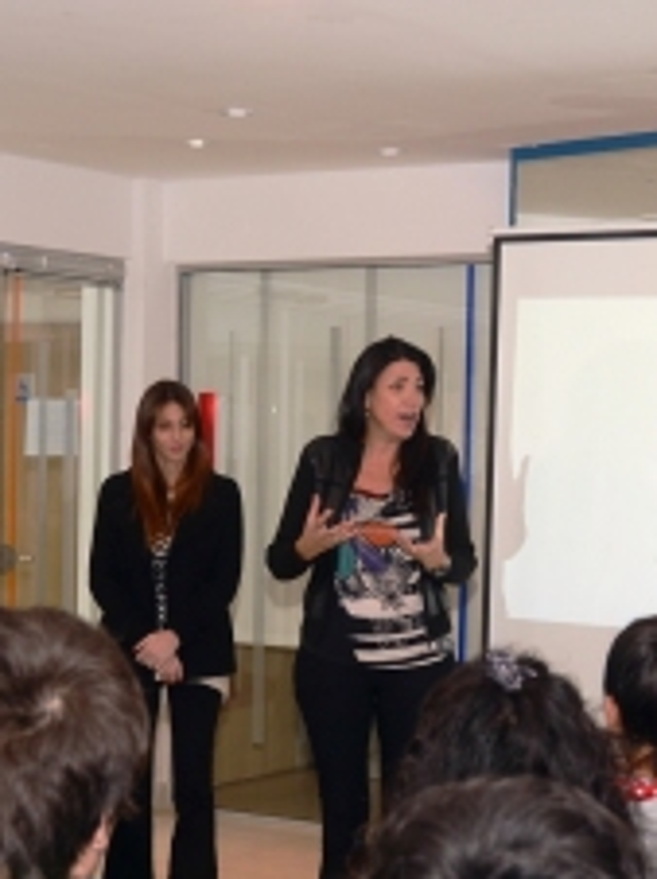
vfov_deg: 24.3
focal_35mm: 80
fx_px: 2028
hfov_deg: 18.4
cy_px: 570
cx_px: 397
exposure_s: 1/100
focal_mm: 28
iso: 200
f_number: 5
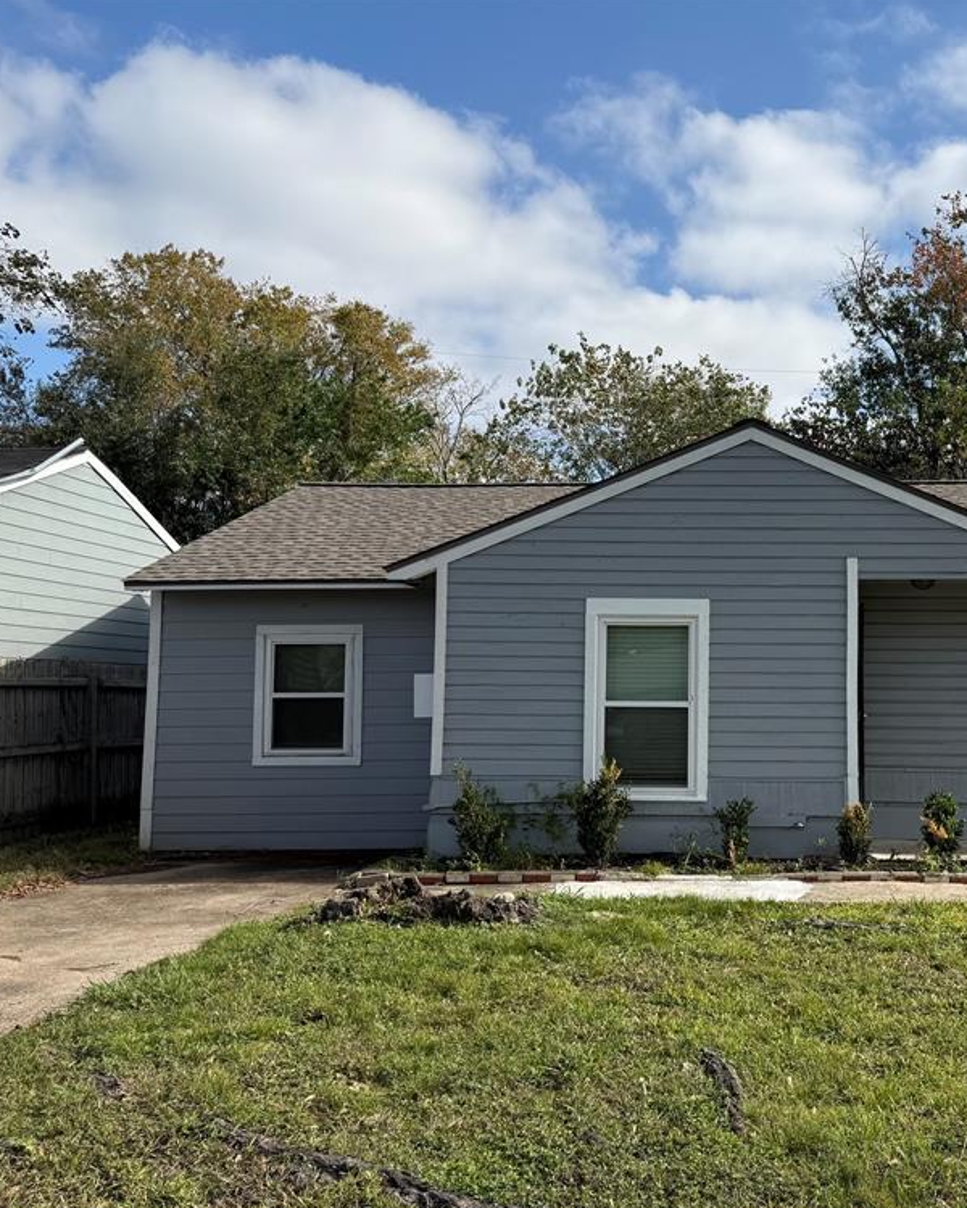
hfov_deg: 44.0
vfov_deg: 55.7
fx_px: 1145
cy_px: 614
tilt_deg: +4.8
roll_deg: -0.6
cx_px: 749
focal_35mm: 32
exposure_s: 1/4405
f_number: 1.78
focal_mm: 6.76
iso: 80
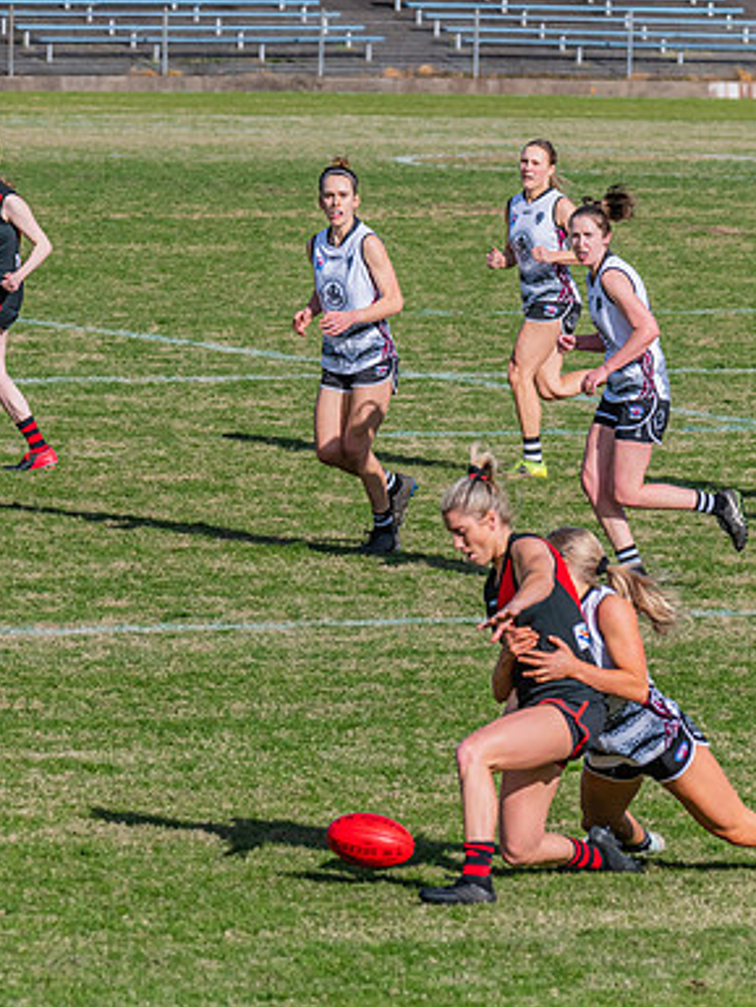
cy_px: 504
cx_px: 345
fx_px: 10128
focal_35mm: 348
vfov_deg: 5.7
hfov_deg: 4.3
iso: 800
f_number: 9
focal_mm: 240
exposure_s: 1/1600
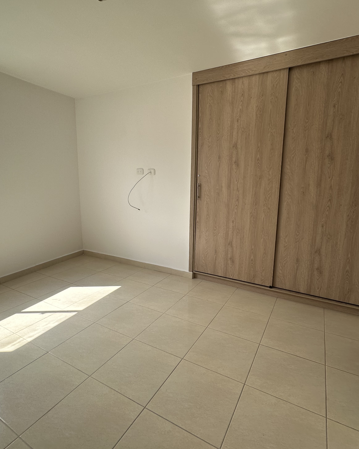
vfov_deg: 83.3
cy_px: 220
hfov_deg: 70.8
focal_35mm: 19
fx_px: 252
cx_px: 178
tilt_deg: -9.6
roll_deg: -0.4
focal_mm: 2.22
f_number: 2.2
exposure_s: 1/469
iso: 40
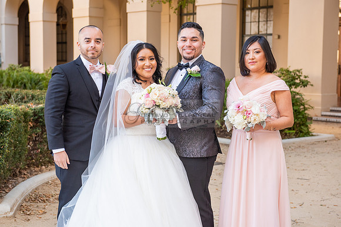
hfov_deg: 31.4
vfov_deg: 21.2
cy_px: 108
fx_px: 607
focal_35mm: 64
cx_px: 176
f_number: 4.5
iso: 640
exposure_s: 1/200
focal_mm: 58
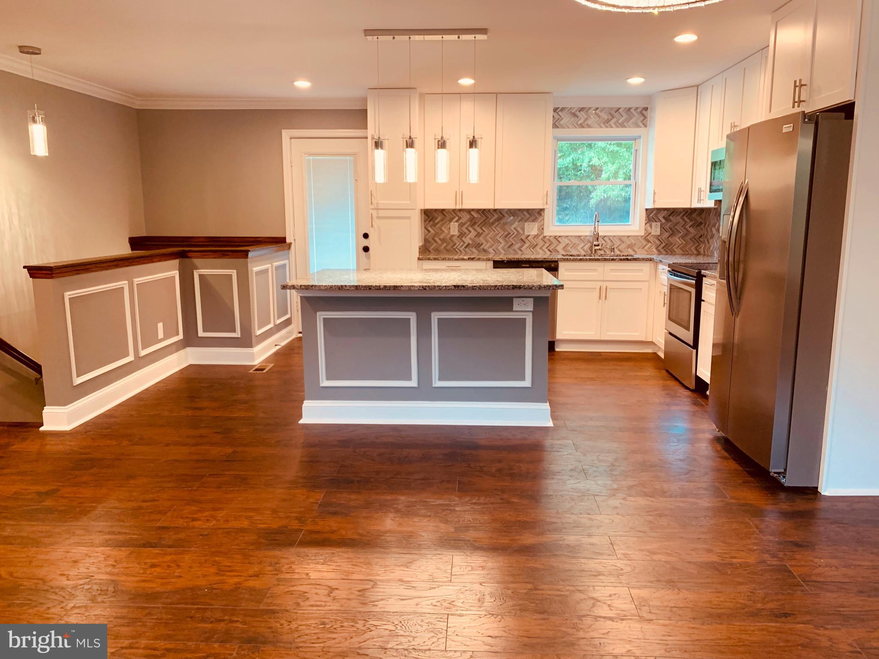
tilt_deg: -8.7
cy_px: 330
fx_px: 660
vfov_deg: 53.1
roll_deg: -0.8
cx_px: 440
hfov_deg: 67.3
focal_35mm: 26
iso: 160
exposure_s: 1/60
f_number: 1.8
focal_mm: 4.25
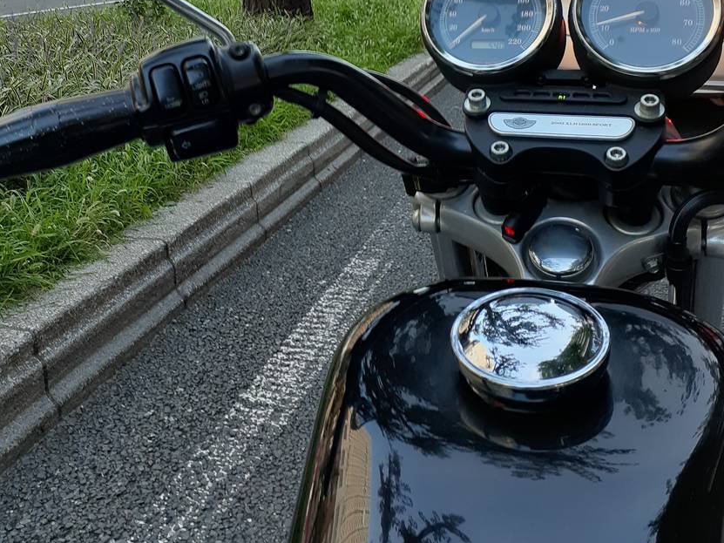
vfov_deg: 34.2
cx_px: 377
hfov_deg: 47.9
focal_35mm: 39
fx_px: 816
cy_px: 28
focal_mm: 3.6
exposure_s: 1/50
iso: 100
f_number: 1.9
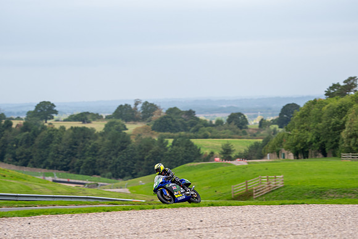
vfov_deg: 6.3
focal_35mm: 218
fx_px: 2168
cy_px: 120
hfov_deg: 9.4
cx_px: 179
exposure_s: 1/400
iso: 160
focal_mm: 218
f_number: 4.5
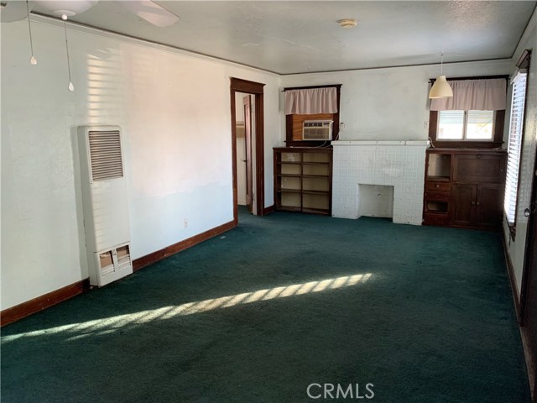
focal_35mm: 26
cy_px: 202
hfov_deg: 67.3
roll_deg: +1.0
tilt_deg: -8.9
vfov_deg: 53.1
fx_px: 403
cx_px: 268
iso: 200
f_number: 1.8
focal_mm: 4.25
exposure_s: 1/60
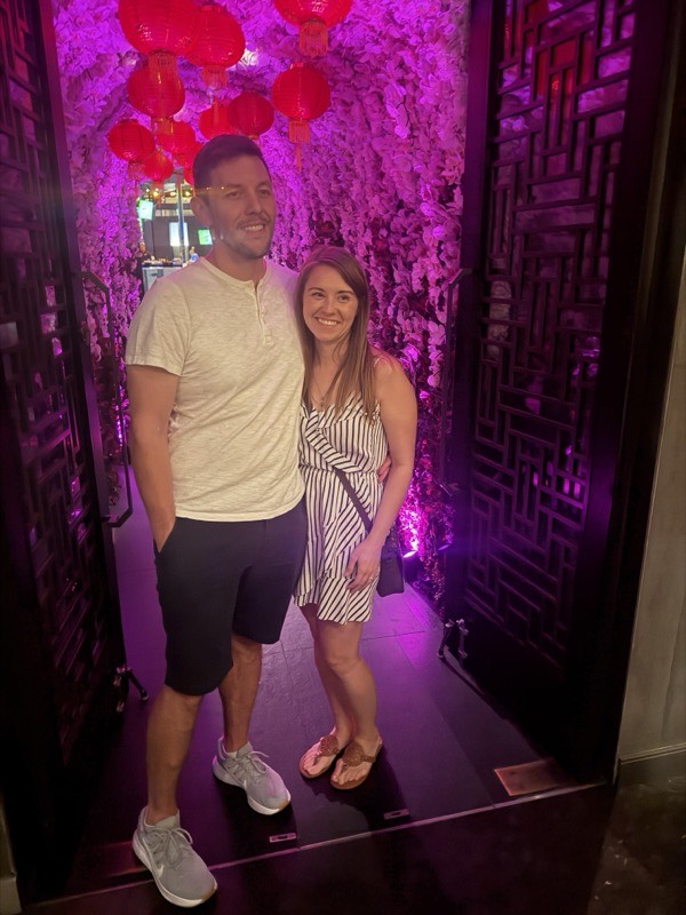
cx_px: 343
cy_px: 458
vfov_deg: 71.6
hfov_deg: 56.8
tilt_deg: -16.8
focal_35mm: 24
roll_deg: +2.1
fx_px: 634
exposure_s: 1/15
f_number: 1.78
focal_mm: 6.76
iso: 2500
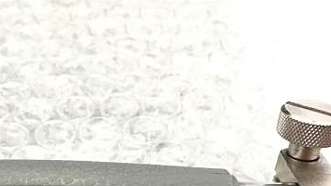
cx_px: 116
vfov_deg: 20.5
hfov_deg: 37.5
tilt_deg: -50.2
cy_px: 221
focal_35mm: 55
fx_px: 483
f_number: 1.8
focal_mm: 3.99
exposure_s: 1/15
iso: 40
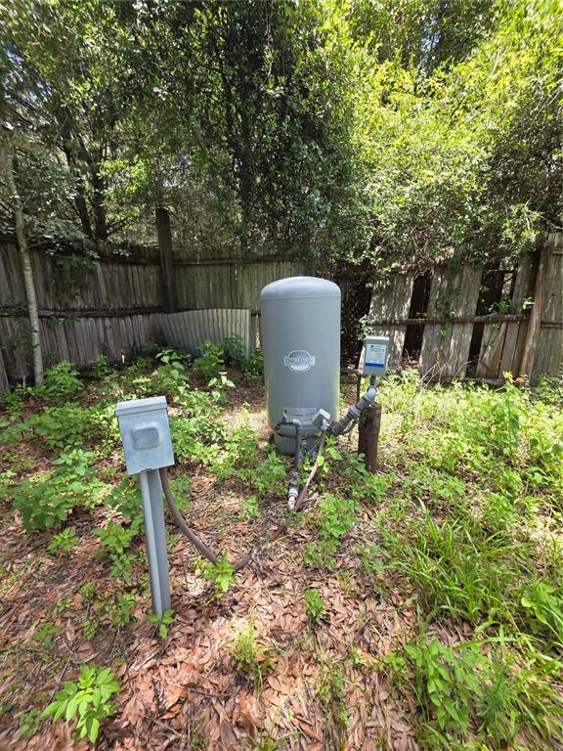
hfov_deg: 89.9
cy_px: 376
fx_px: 282
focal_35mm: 13
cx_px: 282
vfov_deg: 106.2
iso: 20
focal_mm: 2.2
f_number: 1.9
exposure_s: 1/120
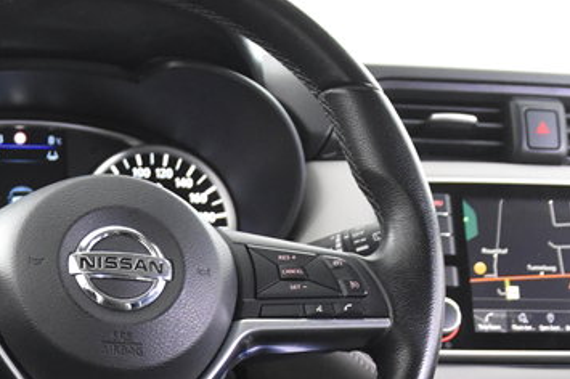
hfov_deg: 19.2
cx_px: 37
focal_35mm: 104
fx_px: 1645
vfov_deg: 12.8
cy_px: 457
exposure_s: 1/40
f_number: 3
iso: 4000
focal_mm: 24
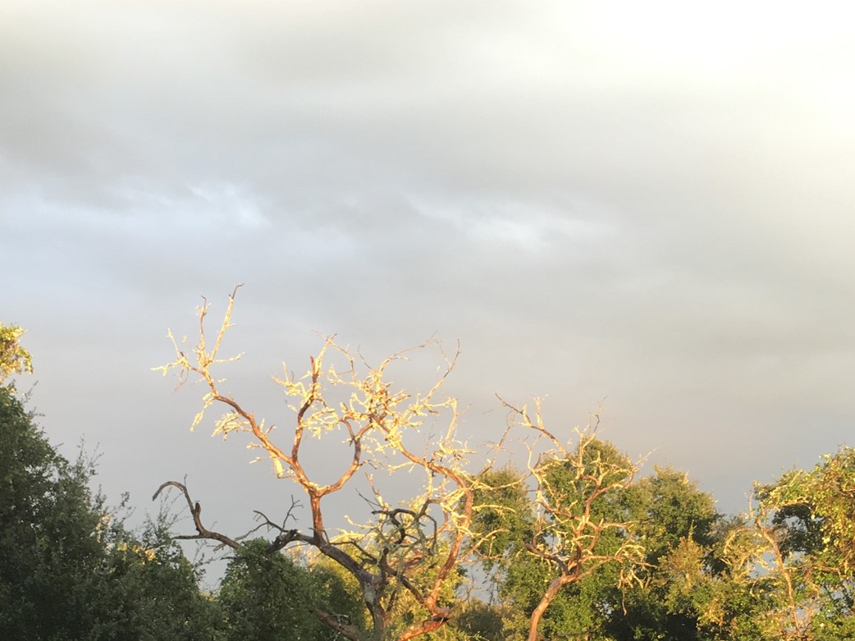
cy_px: 576
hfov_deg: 33.7
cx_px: 375
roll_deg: +1.6
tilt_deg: +3.1
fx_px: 1408
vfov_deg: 24.9
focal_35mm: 57
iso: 40
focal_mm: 4.15
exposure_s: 1/120
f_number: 2.2
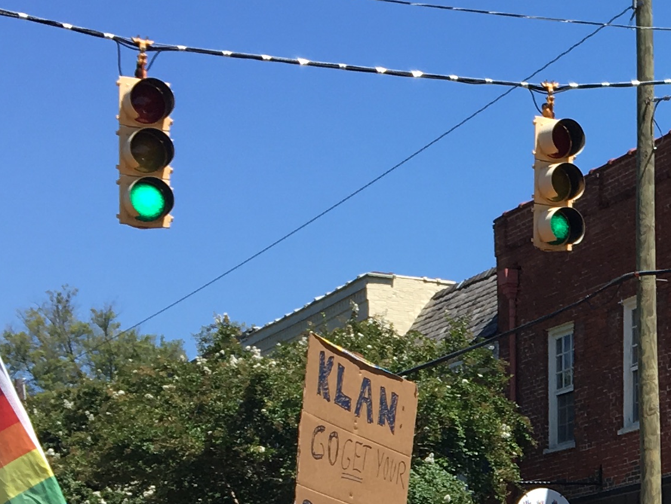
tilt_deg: +0.6
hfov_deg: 17.4
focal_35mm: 104
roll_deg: +2.0
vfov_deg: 13.7
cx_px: 934
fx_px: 2016
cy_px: 661
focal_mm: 4.15
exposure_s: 1/1054
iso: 25
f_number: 2.2
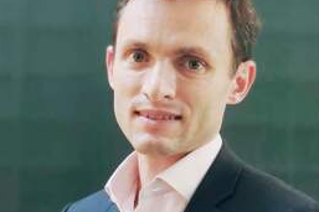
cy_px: 140
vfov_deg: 30.3
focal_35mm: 44
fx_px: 390
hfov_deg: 44.5
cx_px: 161
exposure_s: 1/33
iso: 2420
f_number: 2.2
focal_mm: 6.22
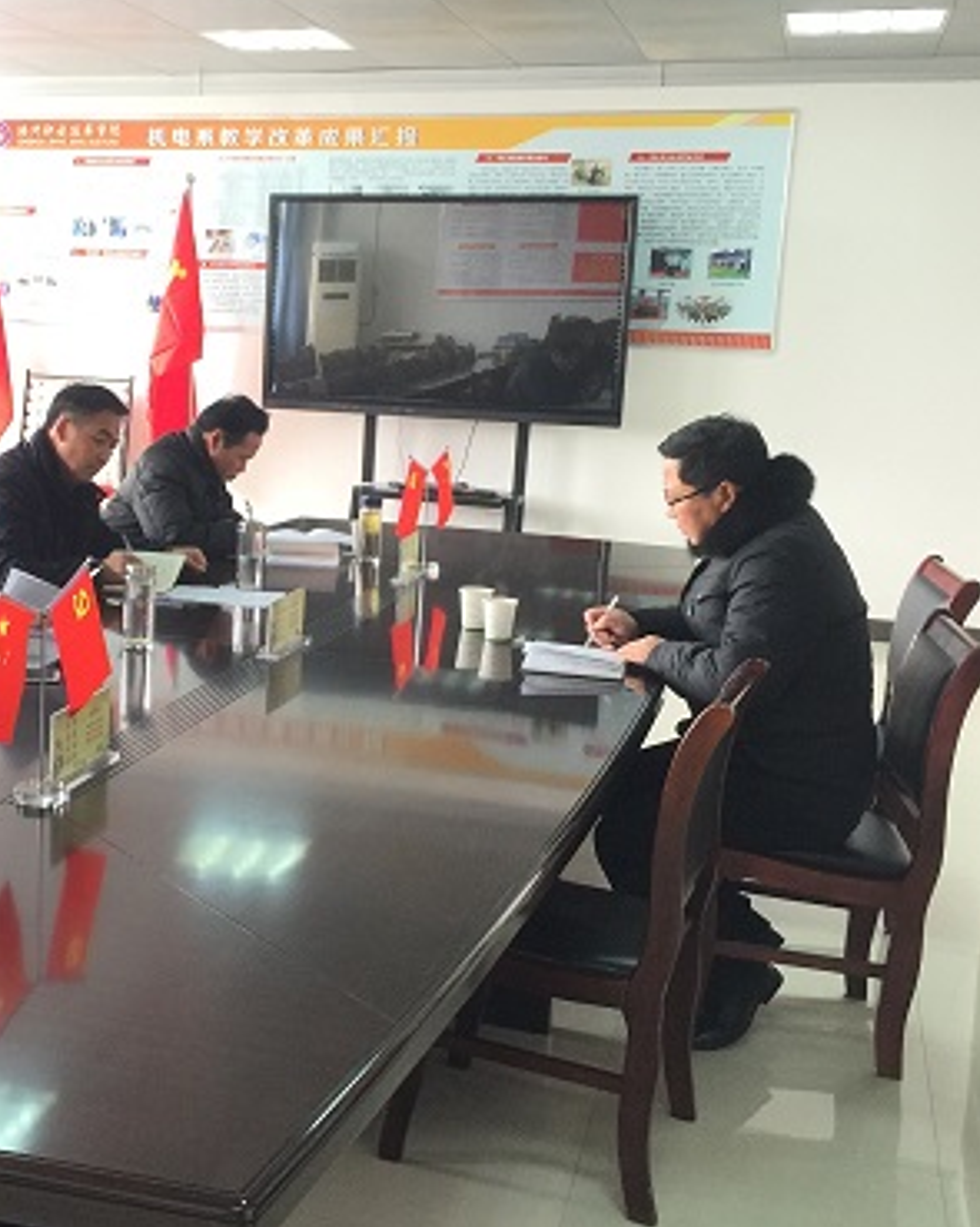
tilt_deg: -10.0
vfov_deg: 40.3
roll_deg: -2.8
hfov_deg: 31.7
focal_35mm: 46
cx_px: 166
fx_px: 1668
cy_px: 592
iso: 64
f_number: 2.2
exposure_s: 1/33
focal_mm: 4.15
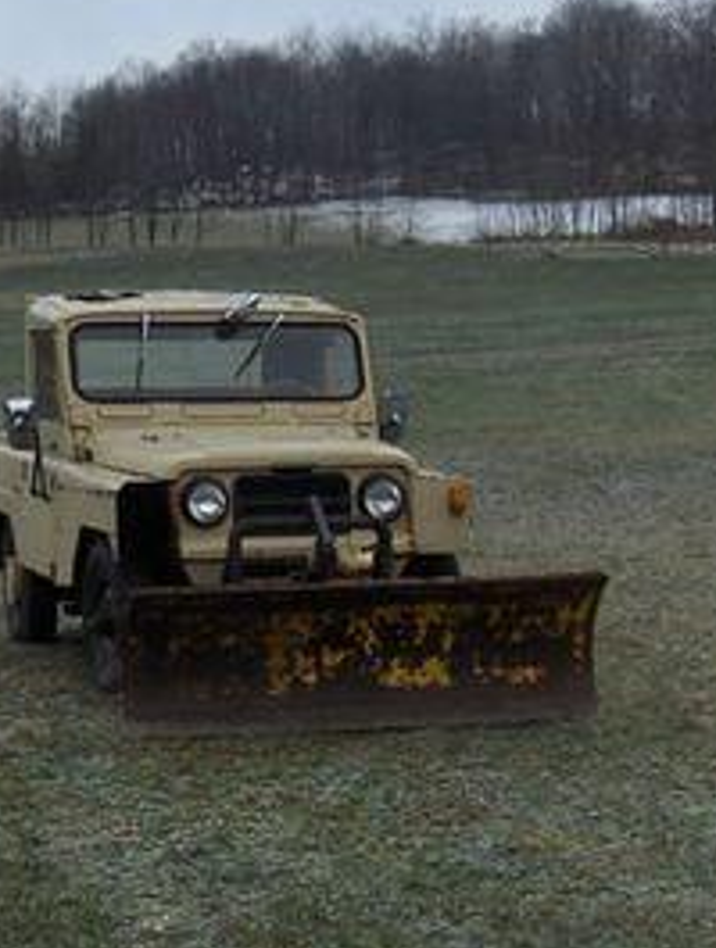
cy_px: 461
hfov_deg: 14.9
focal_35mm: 99
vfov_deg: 19.8
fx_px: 2719
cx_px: 143
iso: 100
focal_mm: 6.5
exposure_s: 1/243
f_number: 5.09
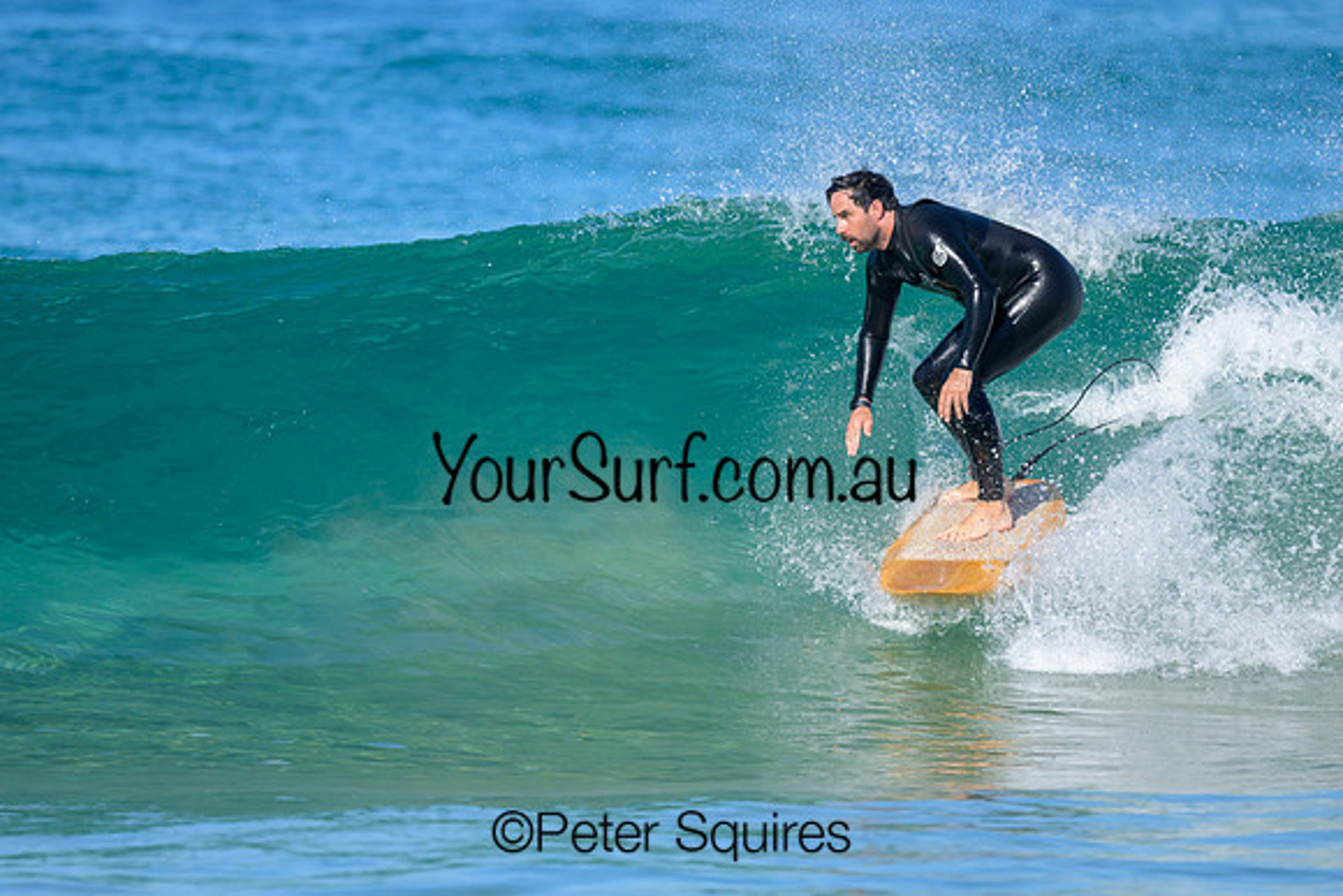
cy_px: 448
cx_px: 733
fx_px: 34761
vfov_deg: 1.5
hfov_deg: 2.2
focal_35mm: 932
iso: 280
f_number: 6.3
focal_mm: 800
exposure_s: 1/2000
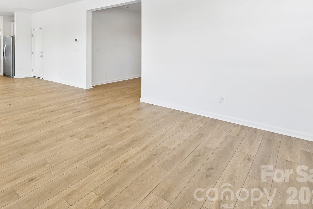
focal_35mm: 22
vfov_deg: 54.2
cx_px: 92
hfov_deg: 74.8
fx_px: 191
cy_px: 48
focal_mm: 14
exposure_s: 1/20
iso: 100
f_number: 8
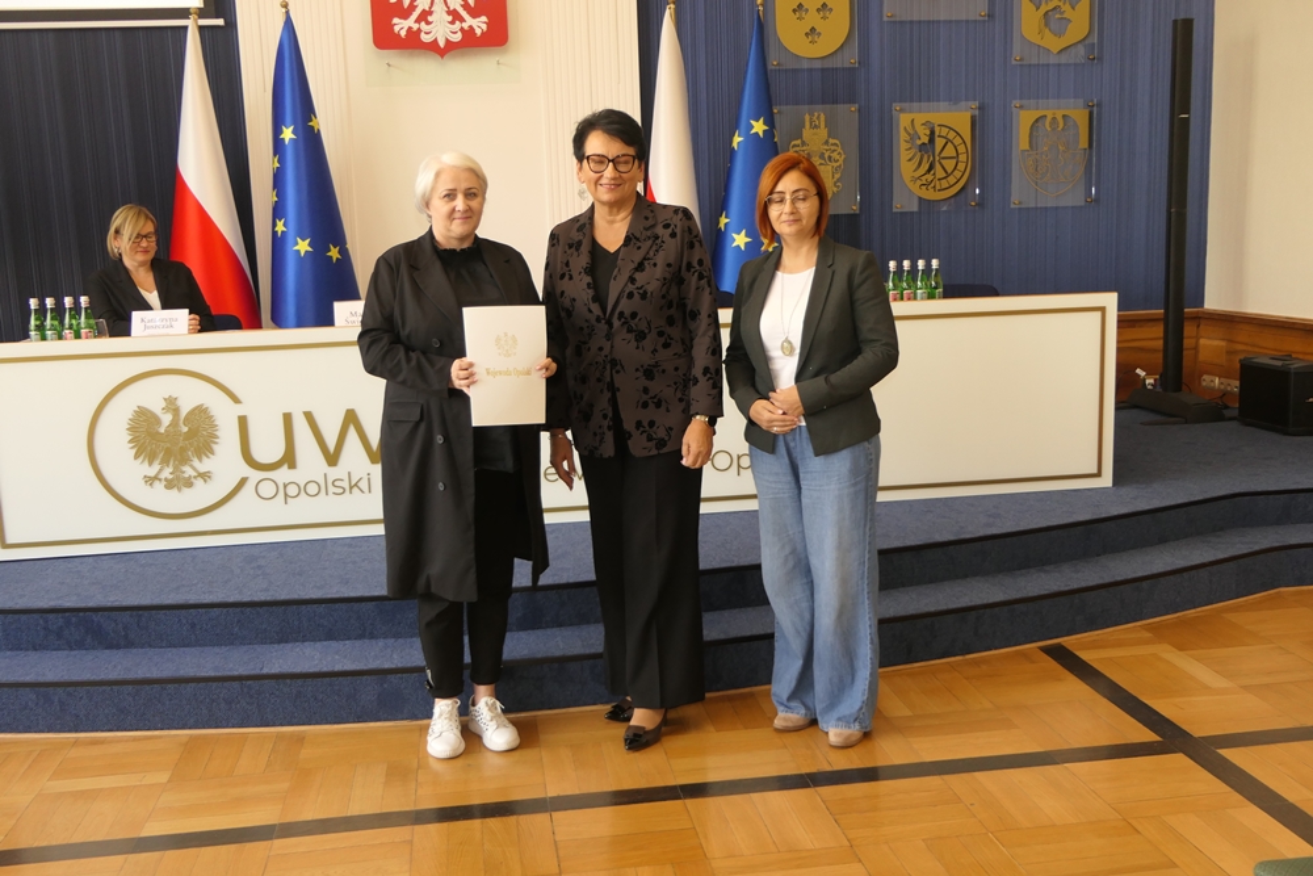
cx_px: 656
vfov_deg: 37.9
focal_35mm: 35
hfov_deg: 54.4
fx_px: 1277
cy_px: 438
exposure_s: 1/60
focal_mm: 13
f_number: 3.3
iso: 400
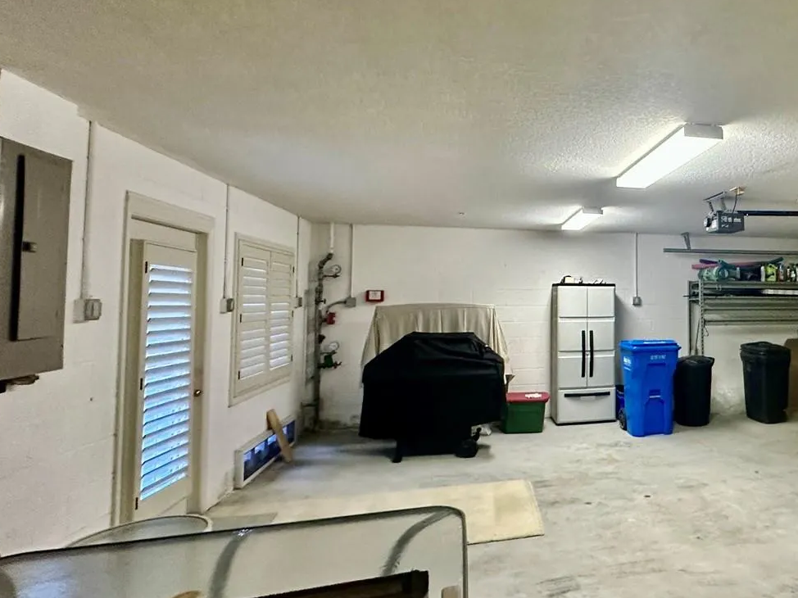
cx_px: 630
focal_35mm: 23
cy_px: 271
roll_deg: +0.6
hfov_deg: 67.5
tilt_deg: +3.6
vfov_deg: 58.8
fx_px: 530
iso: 640
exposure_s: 1/60
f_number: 2.2
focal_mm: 2.22
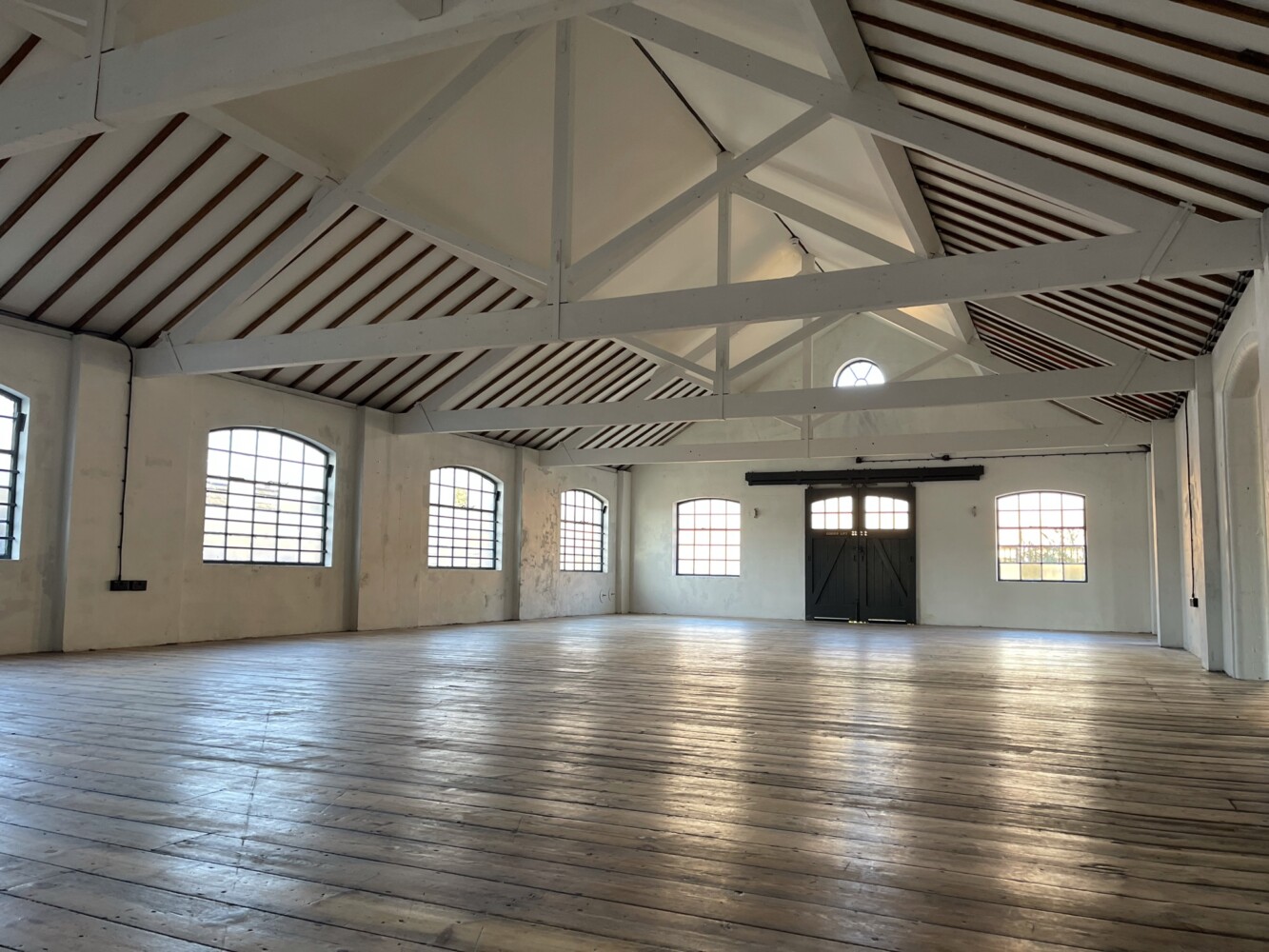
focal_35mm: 26
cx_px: 634
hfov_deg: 67.3
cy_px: 476
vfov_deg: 53.1
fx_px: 953
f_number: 1.6
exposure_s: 1/105
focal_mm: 5.1
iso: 125
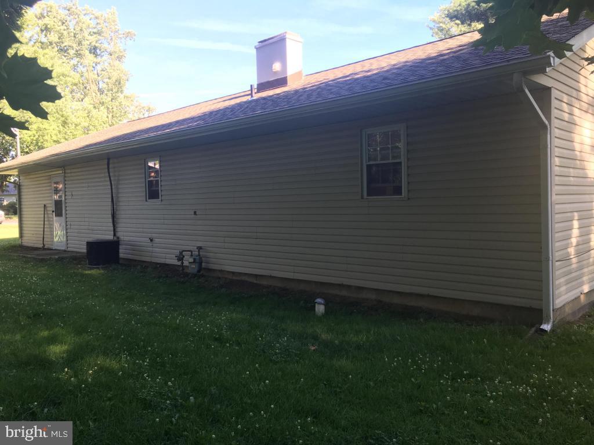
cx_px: 297
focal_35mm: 29
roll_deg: +0.8
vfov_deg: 48.2
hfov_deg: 61.7
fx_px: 498
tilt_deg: +0.1
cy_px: 222
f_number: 2.2
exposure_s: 1/120
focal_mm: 4.15
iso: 25
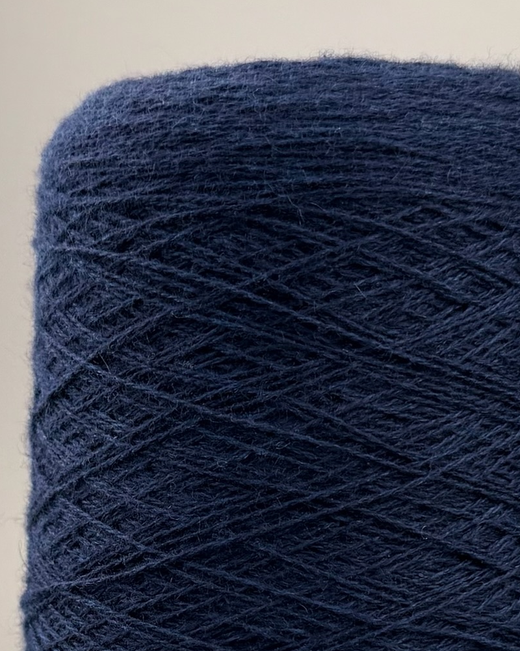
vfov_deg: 35.0
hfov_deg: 31.3
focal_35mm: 48
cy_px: 658
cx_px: 319
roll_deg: -0.6
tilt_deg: -7.9
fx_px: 923
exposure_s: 1/1018
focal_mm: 6.76
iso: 100
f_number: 1.78
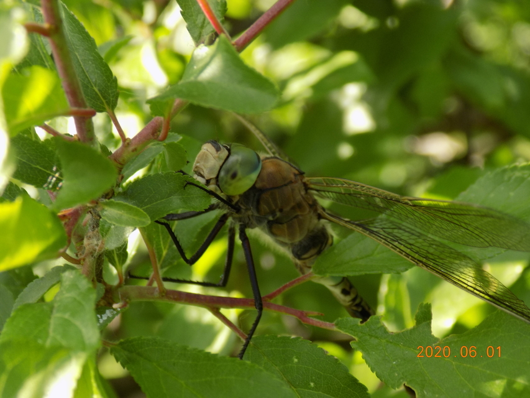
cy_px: 199
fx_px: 1807
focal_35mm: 118
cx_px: 265
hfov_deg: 16.7
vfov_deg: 12.6
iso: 80
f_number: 4.8
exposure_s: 1/60
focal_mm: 20.9
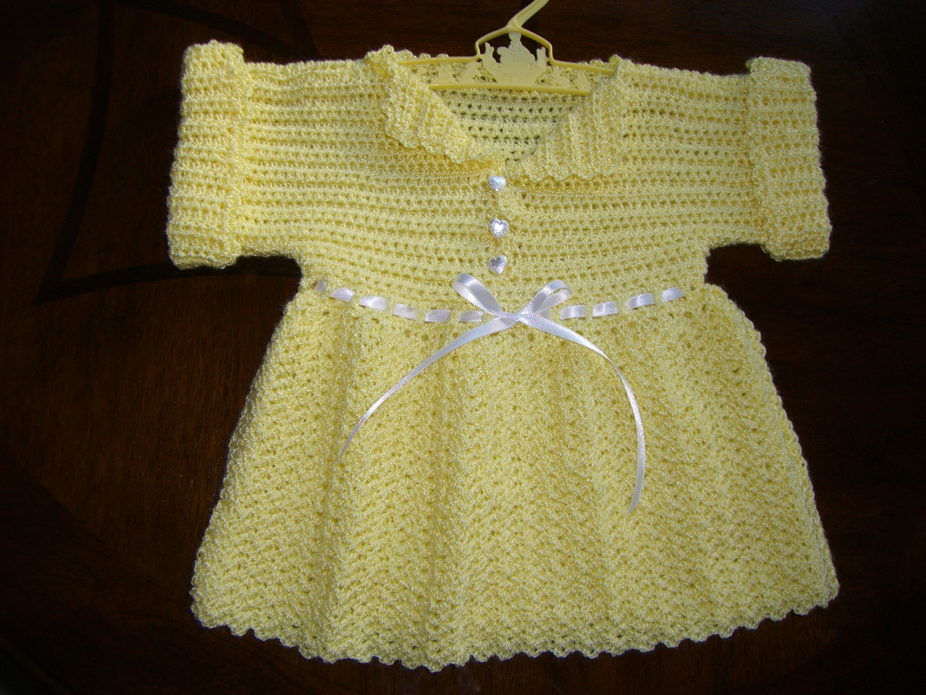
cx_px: 463
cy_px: 348
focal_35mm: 38
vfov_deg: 37.7
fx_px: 1017
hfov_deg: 49.0
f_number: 2.7
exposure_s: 1/60
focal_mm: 6.2
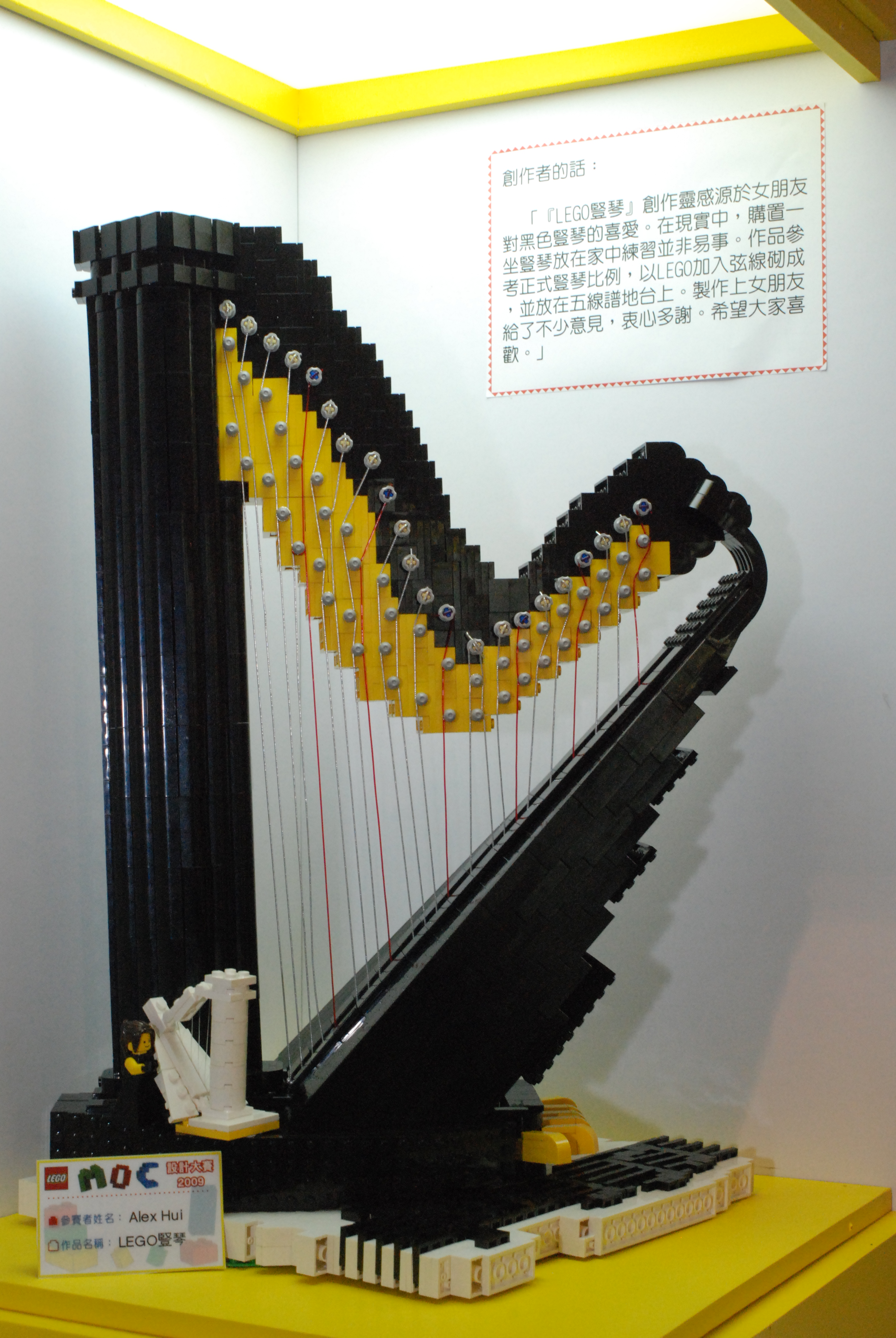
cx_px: 448
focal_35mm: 52
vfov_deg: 37.8
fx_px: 1954
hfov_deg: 25.8
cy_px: 669
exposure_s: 1/30
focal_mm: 35
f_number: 11
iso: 1600
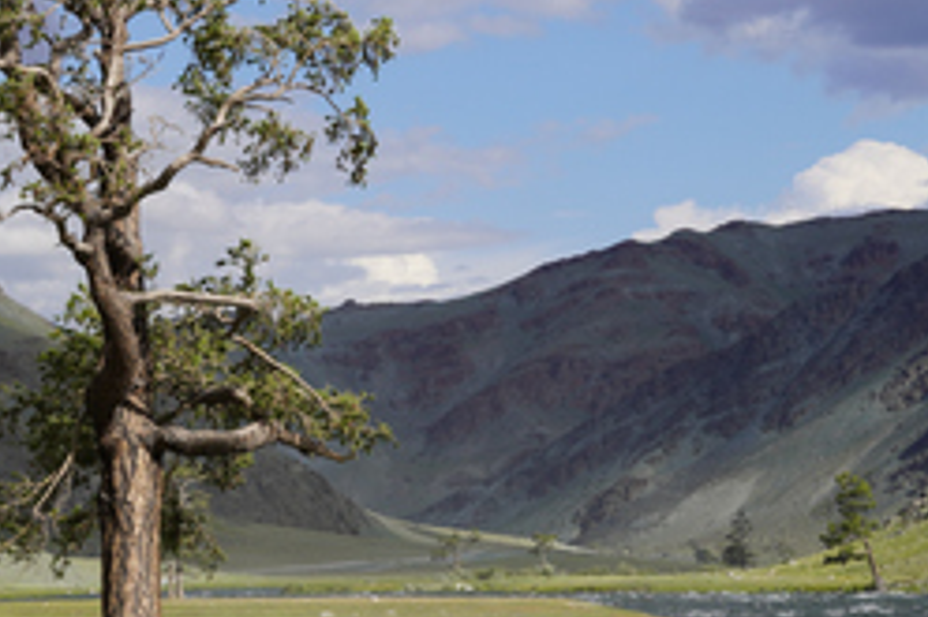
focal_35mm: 156
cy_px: 260
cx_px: 501
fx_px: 4019
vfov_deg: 8.8
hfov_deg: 13.2
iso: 100
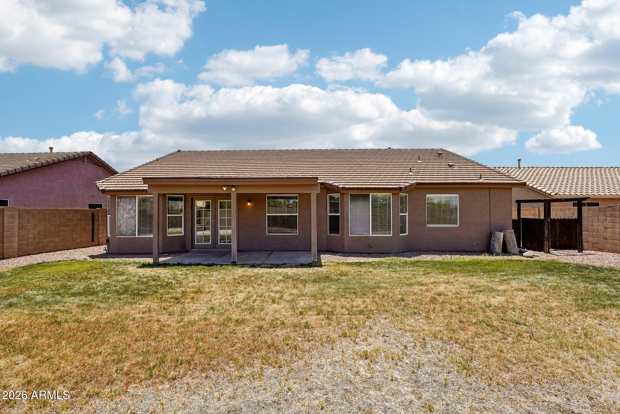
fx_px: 276
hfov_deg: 96.7
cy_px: 207
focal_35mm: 16
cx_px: 310
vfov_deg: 73.7
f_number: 9
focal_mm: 16
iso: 400
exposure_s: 1/1000
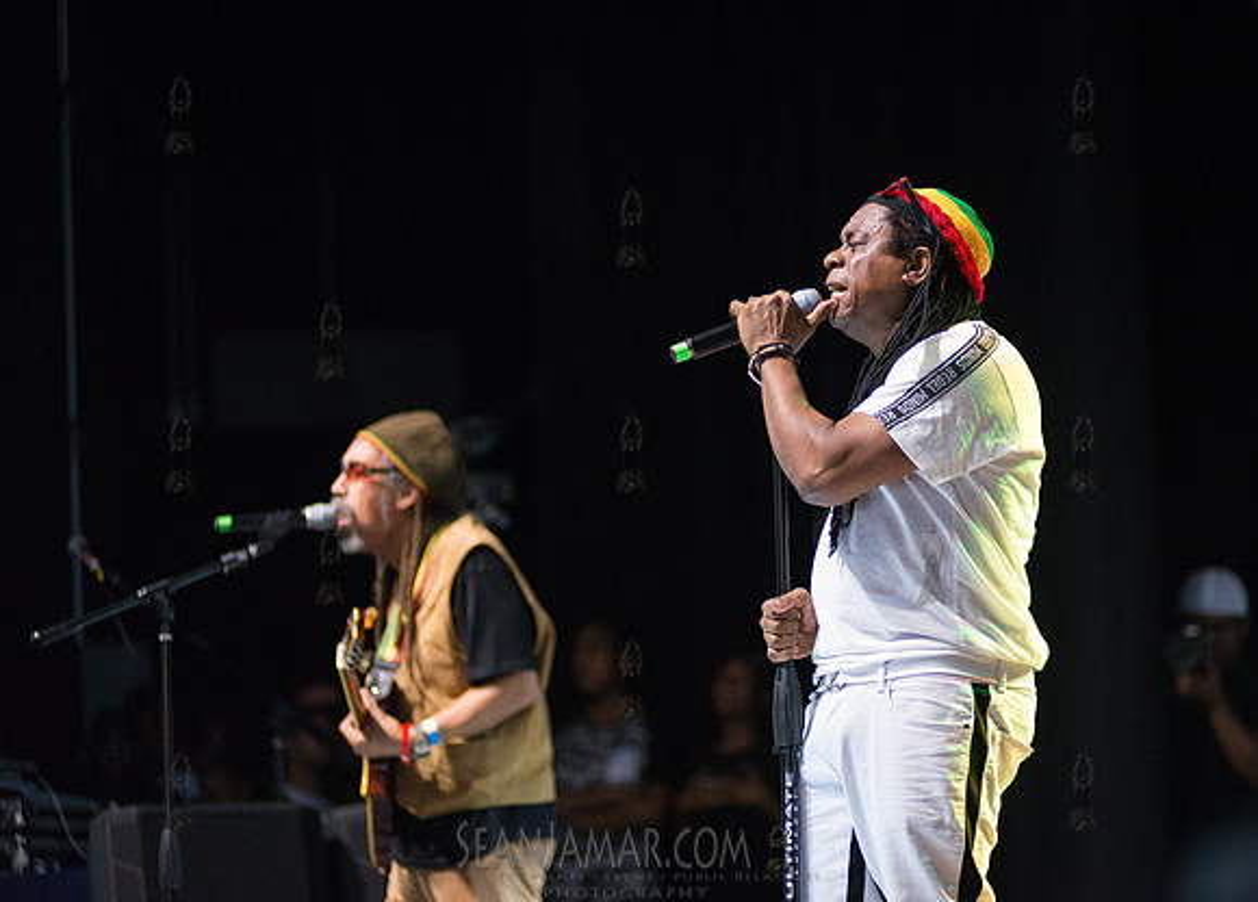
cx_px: 728
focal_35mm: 164
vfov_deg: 8.8
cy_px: 416
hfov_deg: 12.2
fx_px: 5870
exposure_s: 1/320
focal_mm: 145
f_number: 2.8
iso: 4000
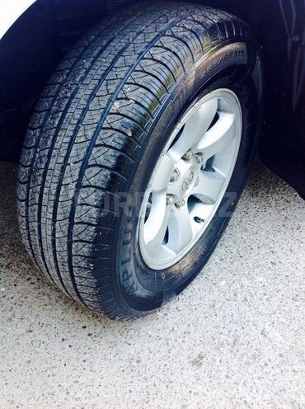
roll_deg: -0.6
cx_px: 152
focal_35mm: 35
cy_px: 204
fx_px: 413
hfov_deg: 40.6
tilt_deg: -37.1
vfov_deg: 52.7
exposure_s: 1/120
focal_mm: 4.28
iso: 64
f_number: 2.4
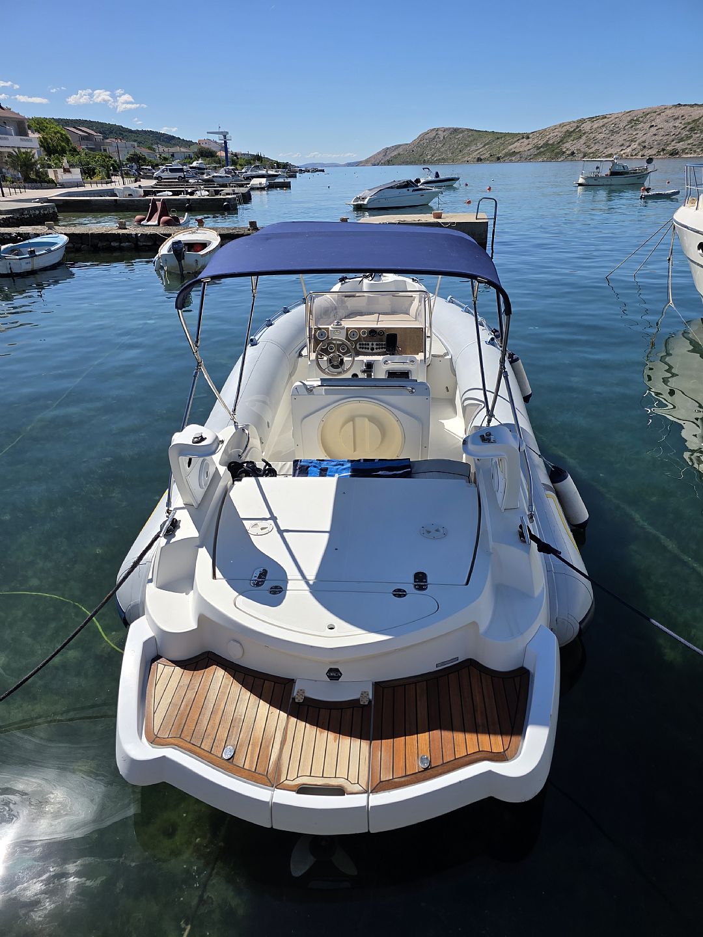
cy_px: 468
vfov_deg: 73.9
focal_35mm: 23
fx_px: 623
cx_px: 352
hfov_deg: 58.9
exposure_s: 1/3891
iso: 32
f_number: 1.7
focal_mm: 6.3
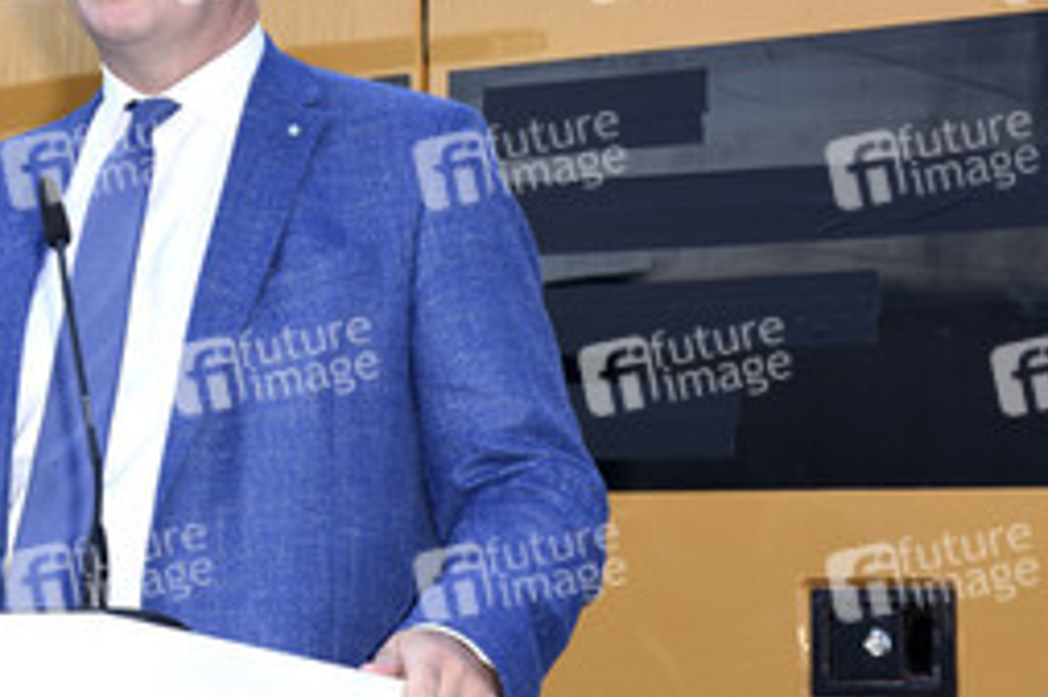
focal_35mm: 160
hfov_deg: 12.8
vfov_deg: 8.6
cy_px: 264
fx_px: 4655
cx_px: 163
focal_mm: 60
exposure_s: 1/160
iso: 250
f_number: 8
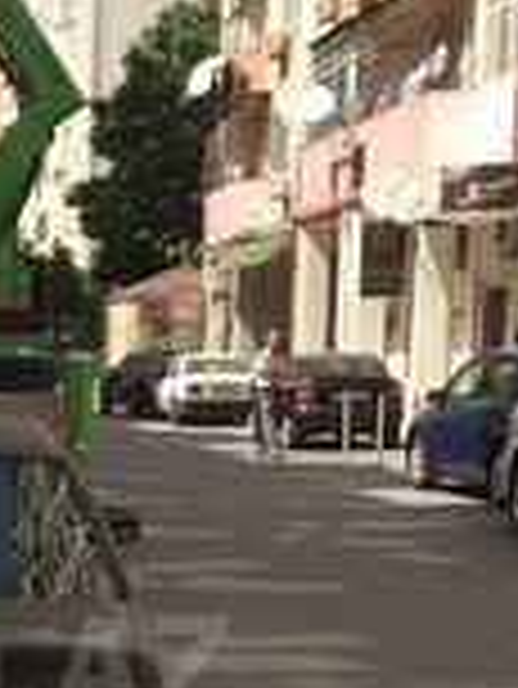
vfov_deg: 20.3
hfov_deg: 15.2
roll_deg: +1.5
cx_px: -117
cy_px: 666
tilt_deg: -13.8
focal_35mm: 94
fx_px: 1873
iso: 32
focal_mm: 4.15
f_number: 2.2
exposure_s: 1/1368
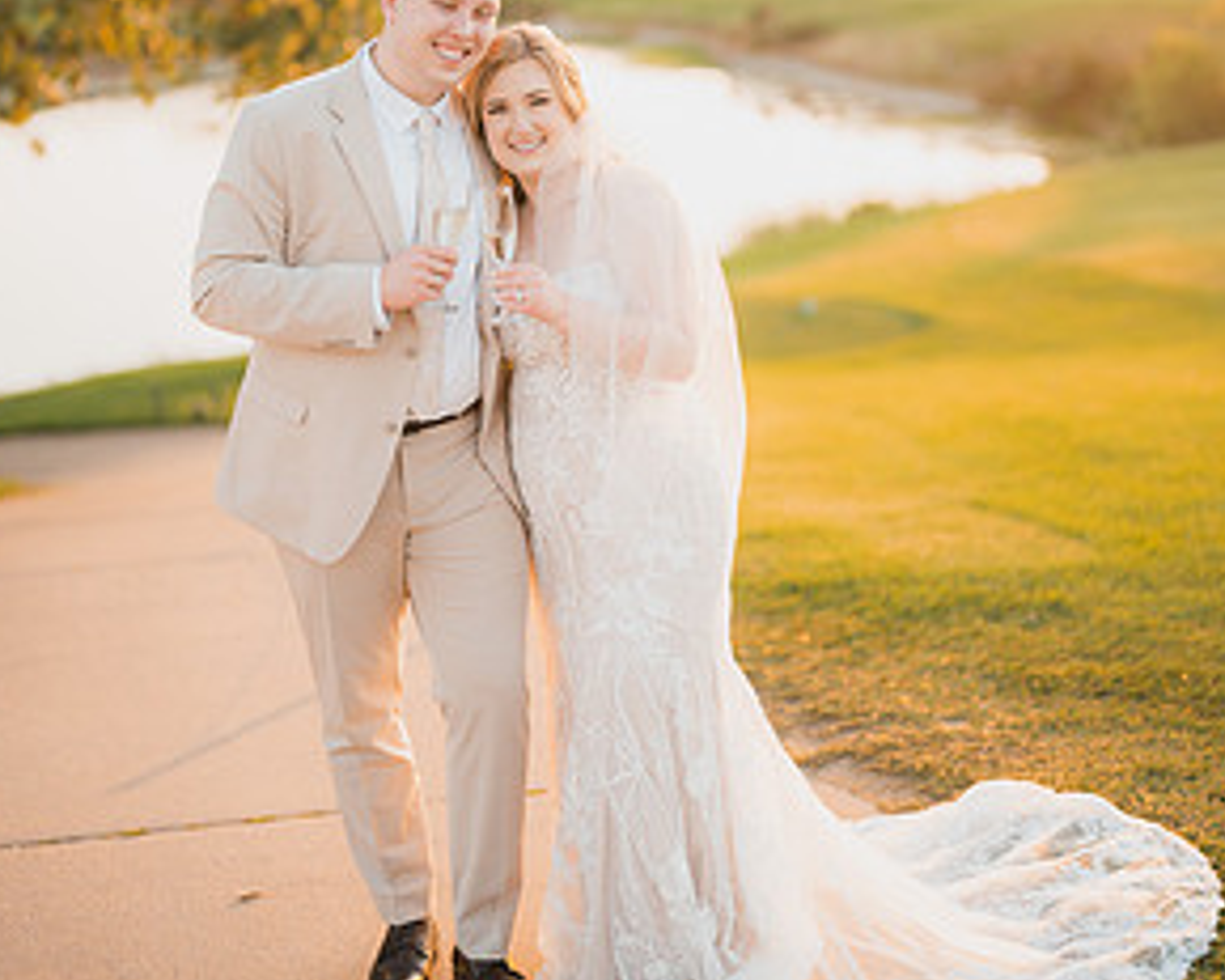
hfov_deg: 26.1
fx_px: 2646
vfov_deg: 20.9
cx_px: 606
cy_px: 339
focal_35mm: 73
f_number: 1.2
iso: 125
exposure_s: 1/500
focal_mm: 50
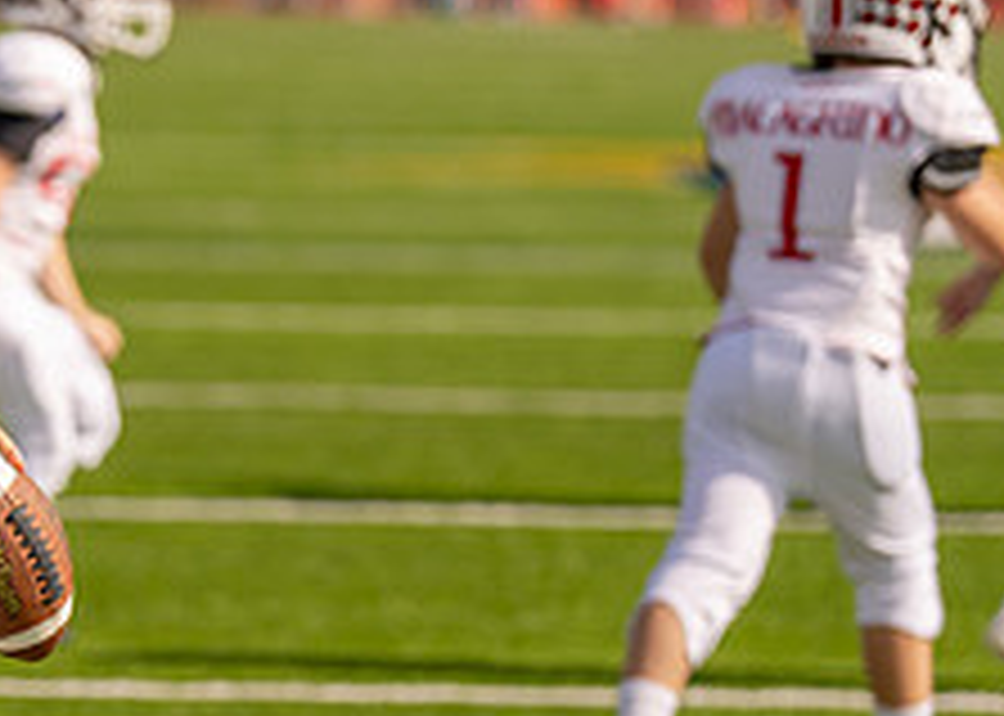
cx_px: -288
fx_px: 9461
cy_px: 473
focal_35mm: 332
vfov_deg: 4.3
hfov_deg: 6.0
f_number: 2.8
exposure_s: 1/2500
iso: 100
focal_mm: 118
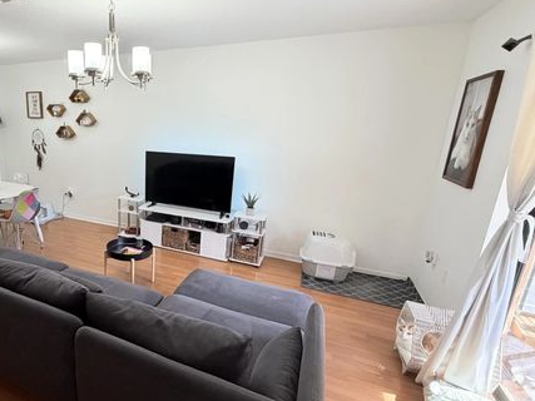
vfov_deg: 63.4
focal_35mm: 21
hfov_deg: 74.6
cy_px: 206
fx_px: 324
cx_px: 149
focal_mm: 2.22
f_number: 2.2
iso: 200
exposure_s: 1/120
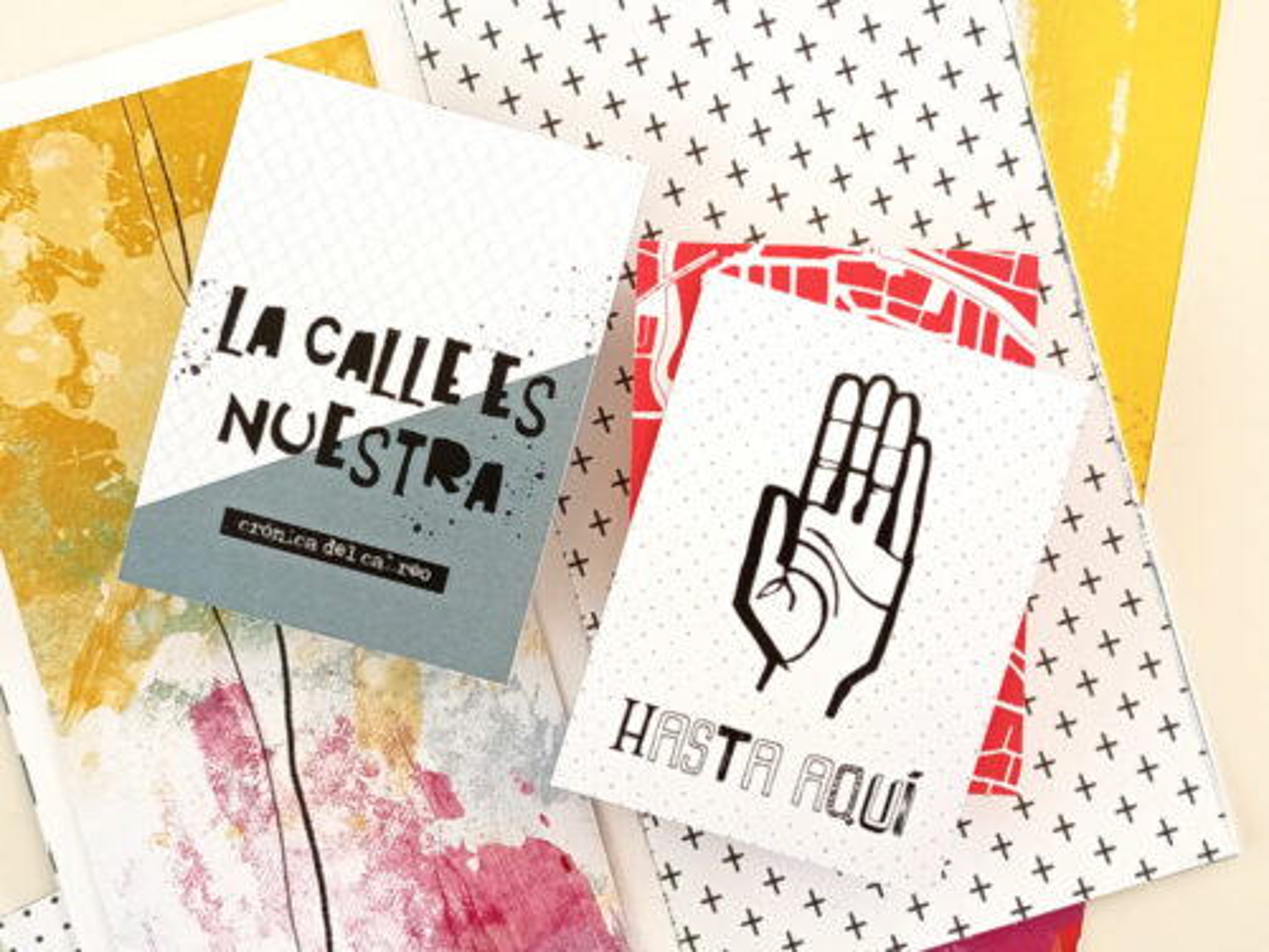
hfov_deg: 39.7
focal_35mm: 48
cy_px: 476
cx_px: 634
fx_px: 1760
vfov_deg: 30.3
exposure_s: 1/50
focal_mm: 5.27
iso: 364
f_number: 1.7
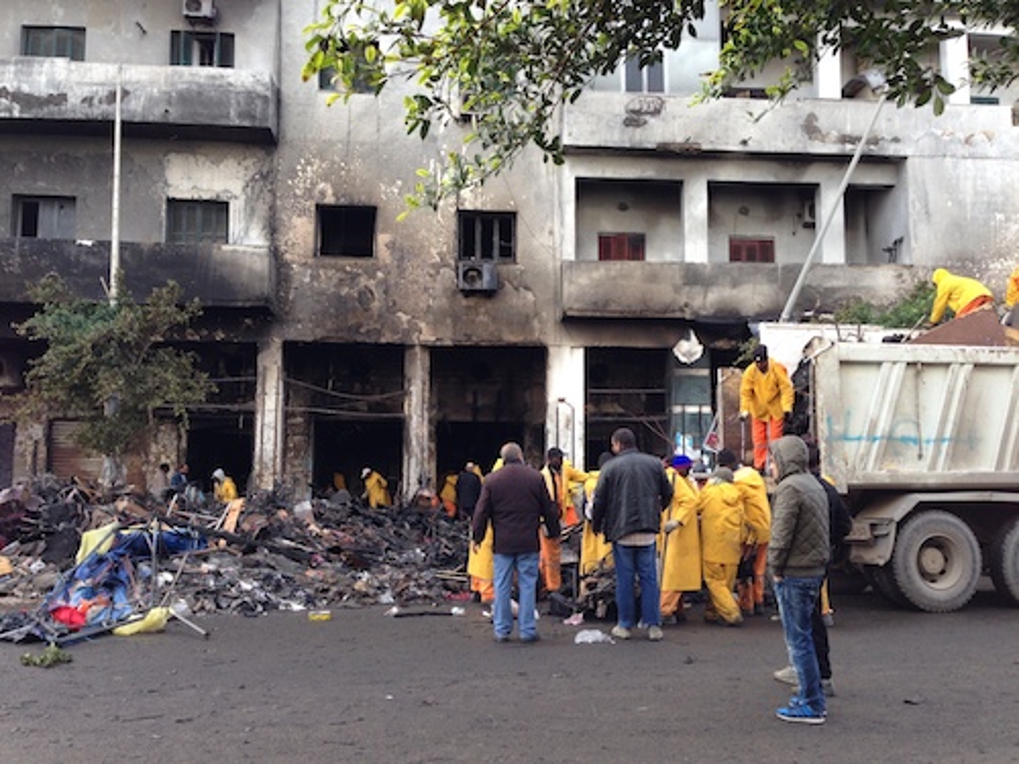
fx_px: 971
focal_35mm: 33
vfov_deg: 42.9
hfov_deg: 55.4
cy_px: 382
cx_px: 510
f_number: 2.4
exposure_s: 1/146
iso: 50
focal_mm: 4.12
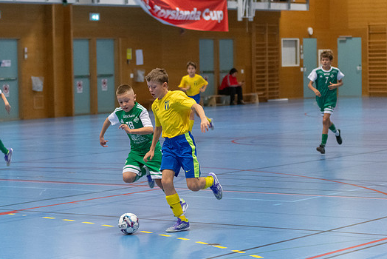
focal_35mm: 120
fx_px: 1291
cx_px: 177
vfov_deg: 11.4
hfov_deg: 17.1
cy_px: 119
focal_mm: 70
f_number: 2.8
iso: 2800
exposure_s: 1/500
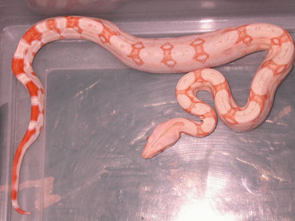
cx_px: 148
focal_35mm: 93
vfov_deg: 15.9
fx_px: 793
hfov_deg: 21.1
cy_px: 110
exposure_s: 1/60.3
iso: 100
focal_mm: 19.3
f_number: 3.8
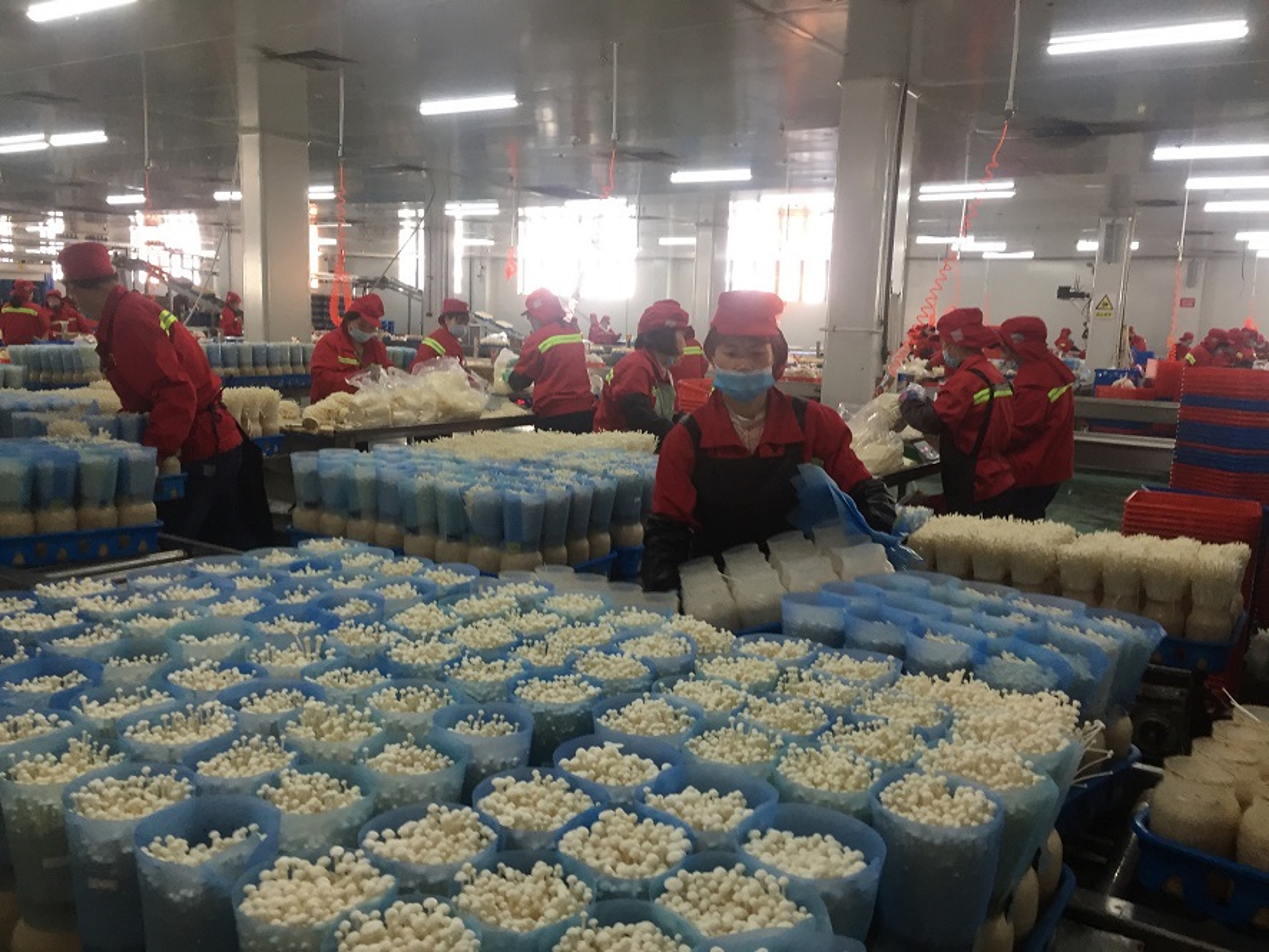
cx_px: 634
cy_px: 476
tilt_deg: -7.8
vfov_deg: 48.2
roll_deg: -3.0
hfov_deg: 61.6
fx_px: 1063
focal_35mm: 29
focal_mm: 4.15
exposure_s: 1/33
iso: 50
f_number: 2.2
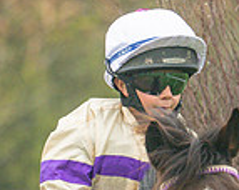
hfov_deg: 0.7
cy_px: 312
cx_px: 327
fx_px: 20309
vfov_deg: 0.5
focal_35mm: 2875
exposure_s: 1/500
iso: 400
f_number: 4.5
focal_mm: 400
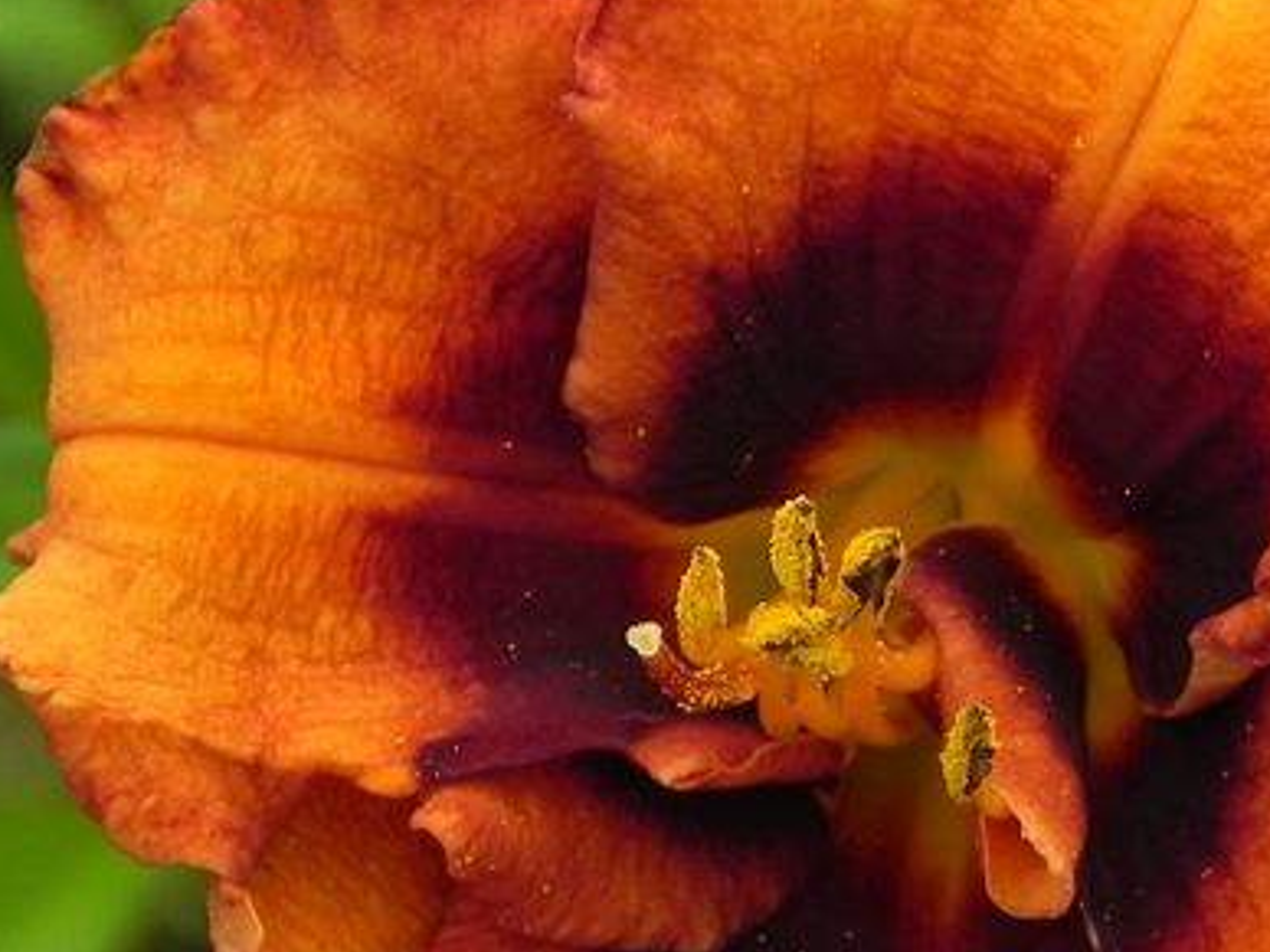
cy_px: 641
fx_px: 29387
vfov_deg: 1.9
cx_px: 774
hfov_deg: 2.5
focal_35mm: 801
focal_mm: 51.8
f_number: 5
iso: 160
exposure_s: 1/200
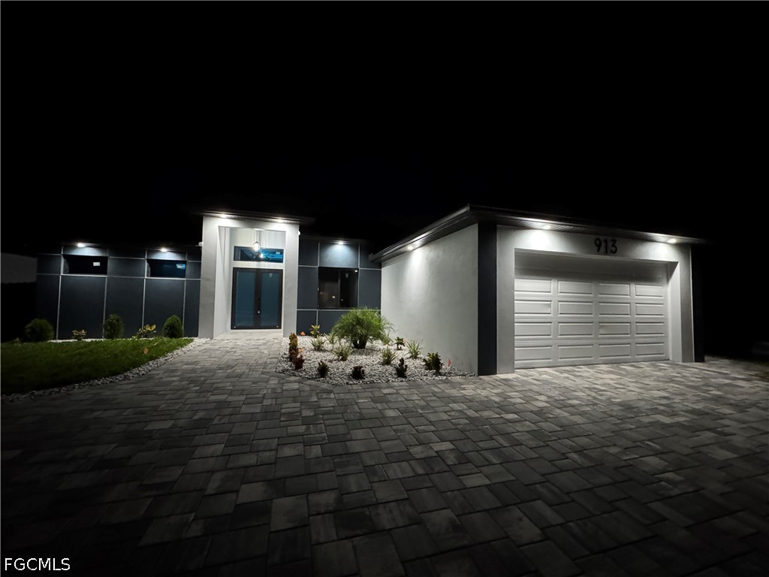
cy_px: 288
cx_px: 384
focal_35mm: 14
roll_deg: -0.9
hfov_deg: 102.1
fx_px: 311
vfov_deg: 85.7
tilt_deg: +1.8
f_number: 2.2
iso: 1250
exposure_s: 1/40
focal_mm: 2.22
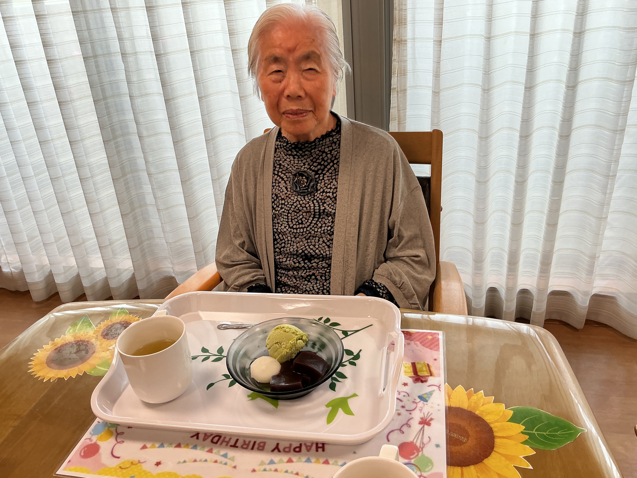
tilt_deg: -26.3
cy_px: 239
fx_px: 534
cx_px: 318
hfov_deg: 61.7
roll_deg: +5.2
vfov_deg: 48.2
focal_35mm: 29
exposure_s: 1/120
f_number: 1.8
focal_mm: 3
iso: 32
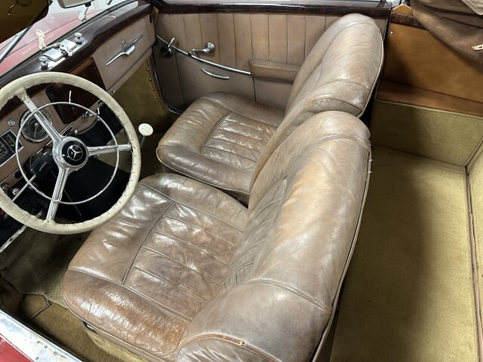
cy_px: 181
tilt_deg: -46.7
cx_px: 242
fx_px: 335
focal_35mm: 24
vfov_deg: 56.8
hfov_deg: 71.6
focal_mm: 6.86
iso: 400
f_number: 1.78
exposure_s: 1/50
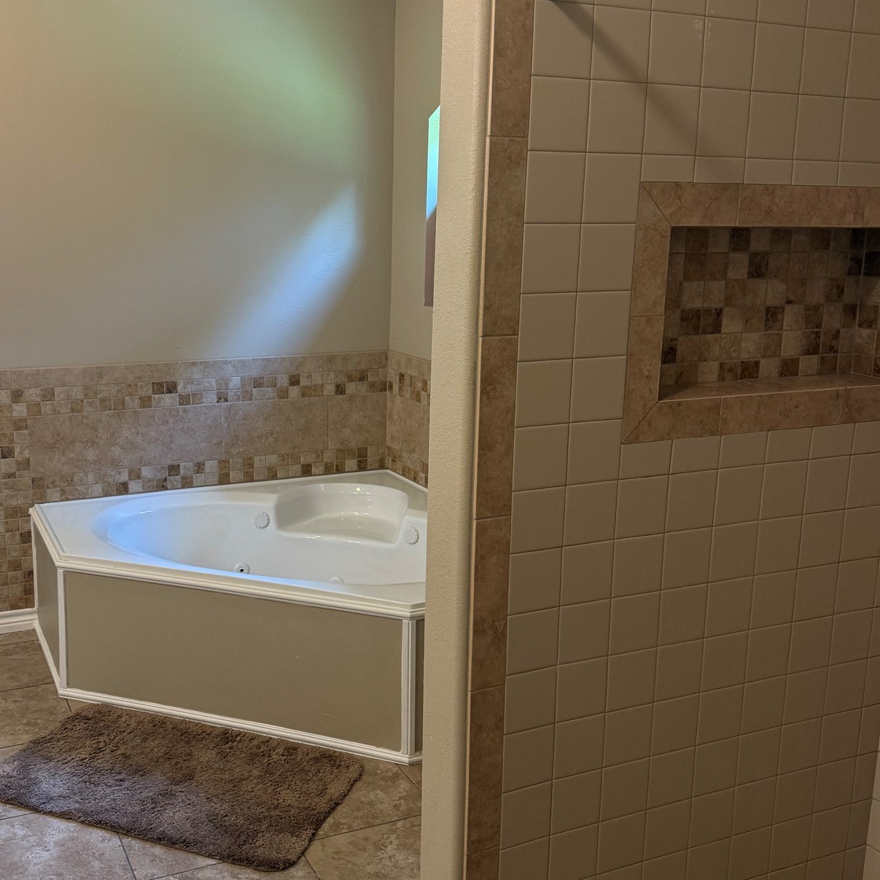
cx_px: 348
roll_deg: -0.6
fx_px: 1035
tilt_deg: -11.0
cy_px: 441
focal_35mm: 36
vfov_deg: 46.0
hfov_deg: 45.8
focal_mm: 6.76
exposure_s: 1/60
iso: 200
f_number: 1.78
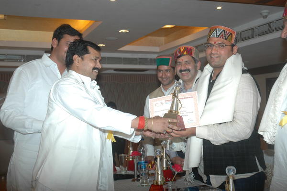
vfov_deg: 26.4
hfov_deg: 38.9
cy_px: 96
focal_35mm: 51
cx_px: 144
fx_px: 406
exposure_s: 1/60
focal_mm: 34
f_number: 4.2
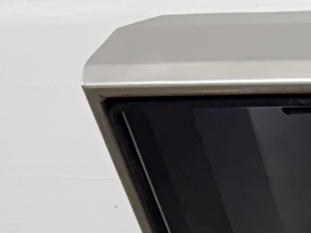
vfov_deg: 7.9
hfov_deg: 10.8
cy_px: 672
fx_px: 1483
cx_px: 640
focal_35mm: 165
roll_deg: +1.7
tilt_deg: -21.1
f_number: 1.78
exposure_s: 1/100
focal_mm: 6.76
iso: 200
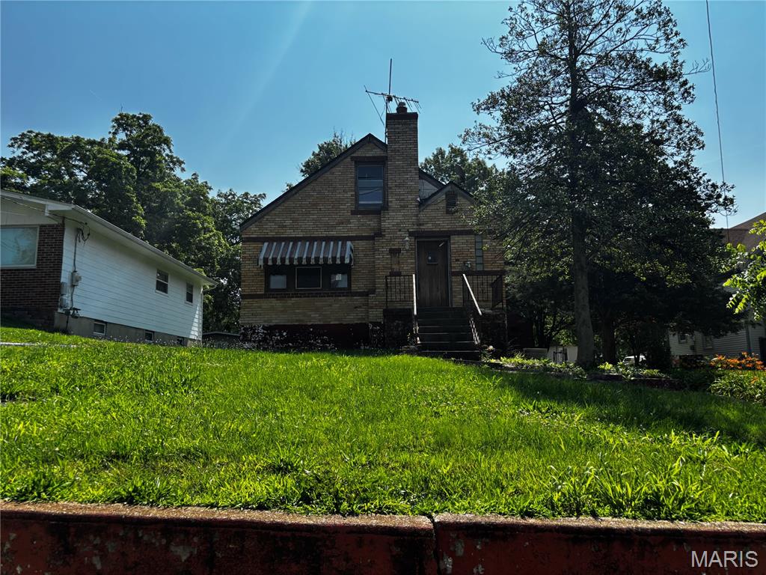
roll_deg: +0.8
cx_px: 383
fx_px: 575
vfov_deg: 53.1
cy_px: 288
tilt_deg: +9.3
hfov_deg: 67.3
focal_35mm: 26
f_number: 1.6
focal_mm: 5.96
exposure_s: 1/3021
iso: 50
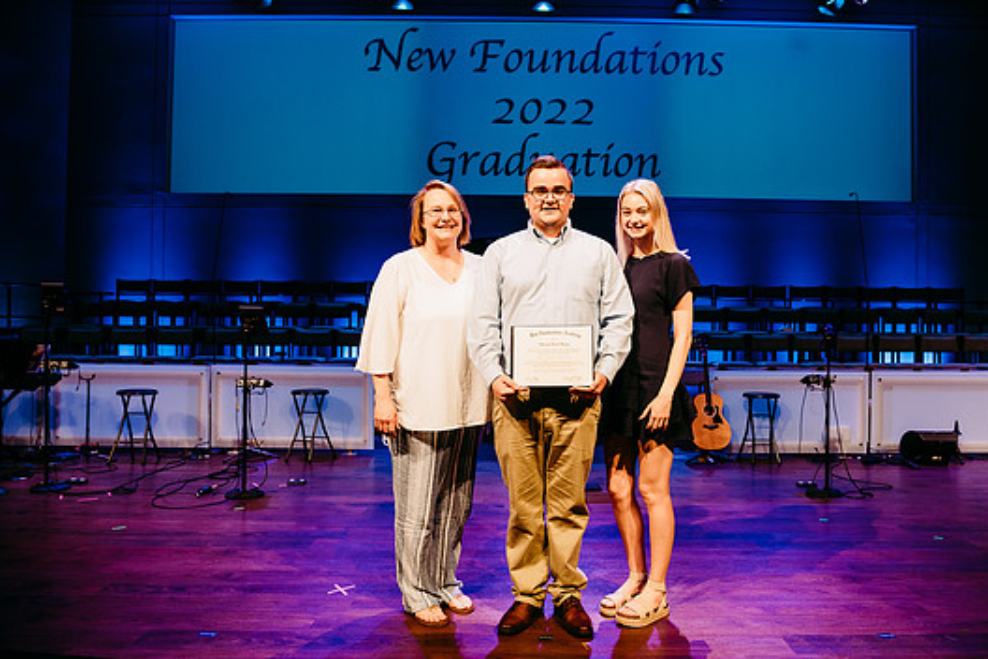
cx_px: 546
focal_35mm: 27
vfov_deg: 47.9
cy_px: 323
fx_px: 741
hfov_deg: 67.2
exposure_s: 1/200
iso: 1000
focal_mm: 24
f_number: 4
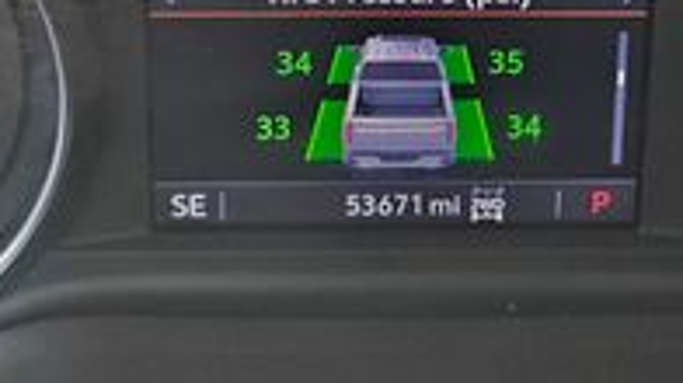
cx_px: 352
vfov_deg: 14.3
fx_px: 1484
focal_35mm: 82
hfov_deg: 25.9
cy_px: -59
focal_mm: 5.4
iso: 125
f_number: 1.8
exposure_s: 1/180
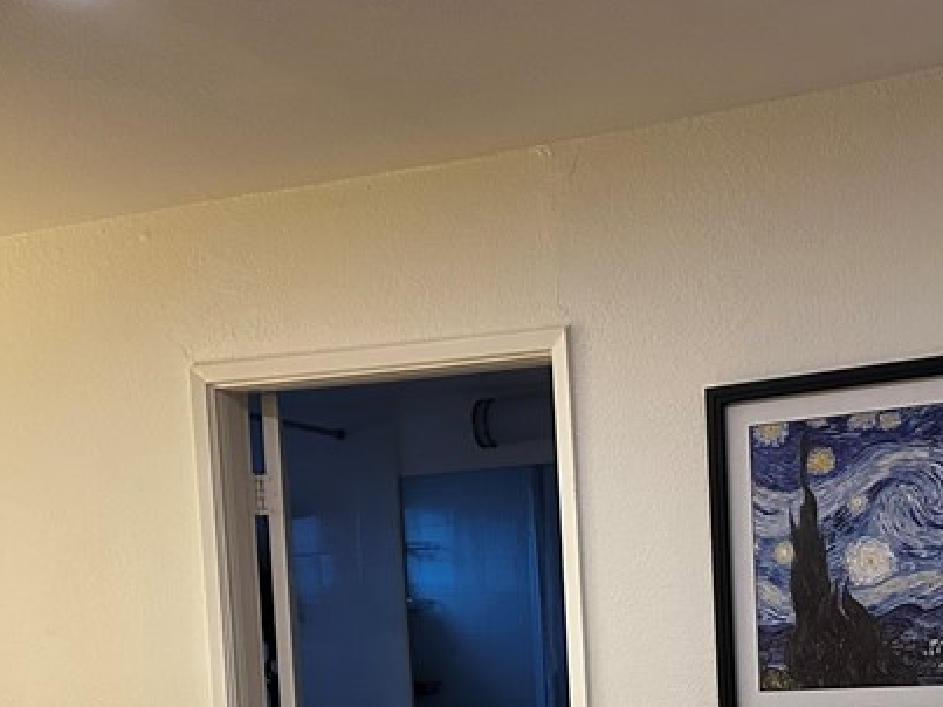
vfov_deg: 22.6
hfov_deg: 31.7
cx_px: 517
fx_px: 1661
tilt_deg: -4.4
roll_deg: +1.9
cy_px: 791
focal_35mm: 61
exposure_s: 1/60
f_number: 1.78
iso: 500
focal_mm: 6.86
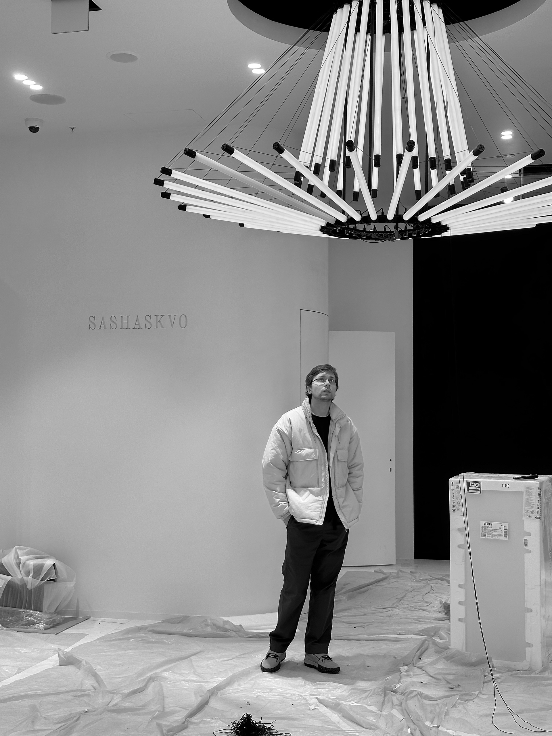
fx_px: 1021
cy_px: 368
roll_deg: -0.4
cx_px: 276
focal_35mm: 48
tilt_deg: +0.8
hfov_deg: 30.3
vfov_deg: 39.7
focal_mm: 6.86
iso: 50
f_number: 1.78
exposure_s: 1/146
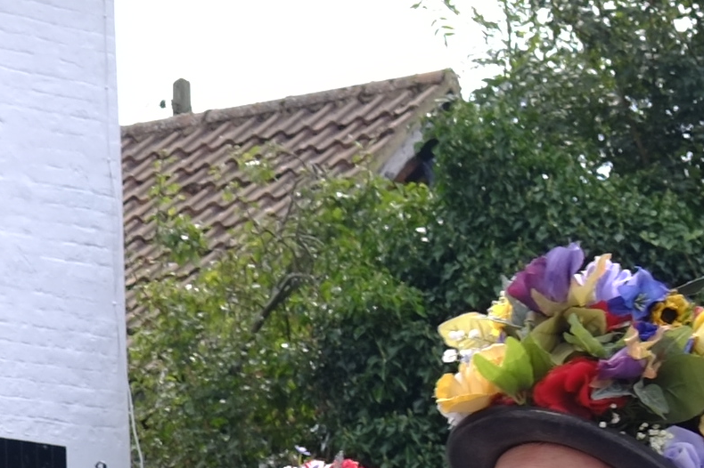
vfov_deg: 6.1
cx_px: -980
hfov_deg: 8.6
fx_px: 4242
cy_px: 1081
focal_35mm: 217
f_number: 5.6
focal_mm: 23
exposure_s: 1/160
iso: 100
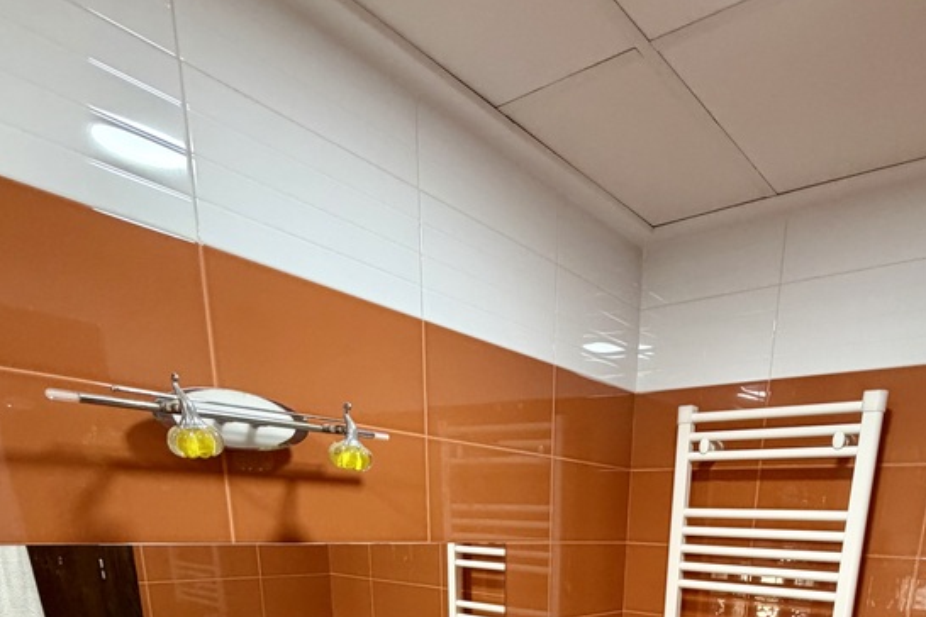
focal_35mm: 26
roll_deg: -2.1
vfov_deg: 37.9
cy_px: 730
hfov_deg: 68.3
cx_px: 579
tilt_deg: -17.1
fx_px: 669
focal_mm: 2.22
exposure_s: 1/100
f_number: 2.2
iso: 320
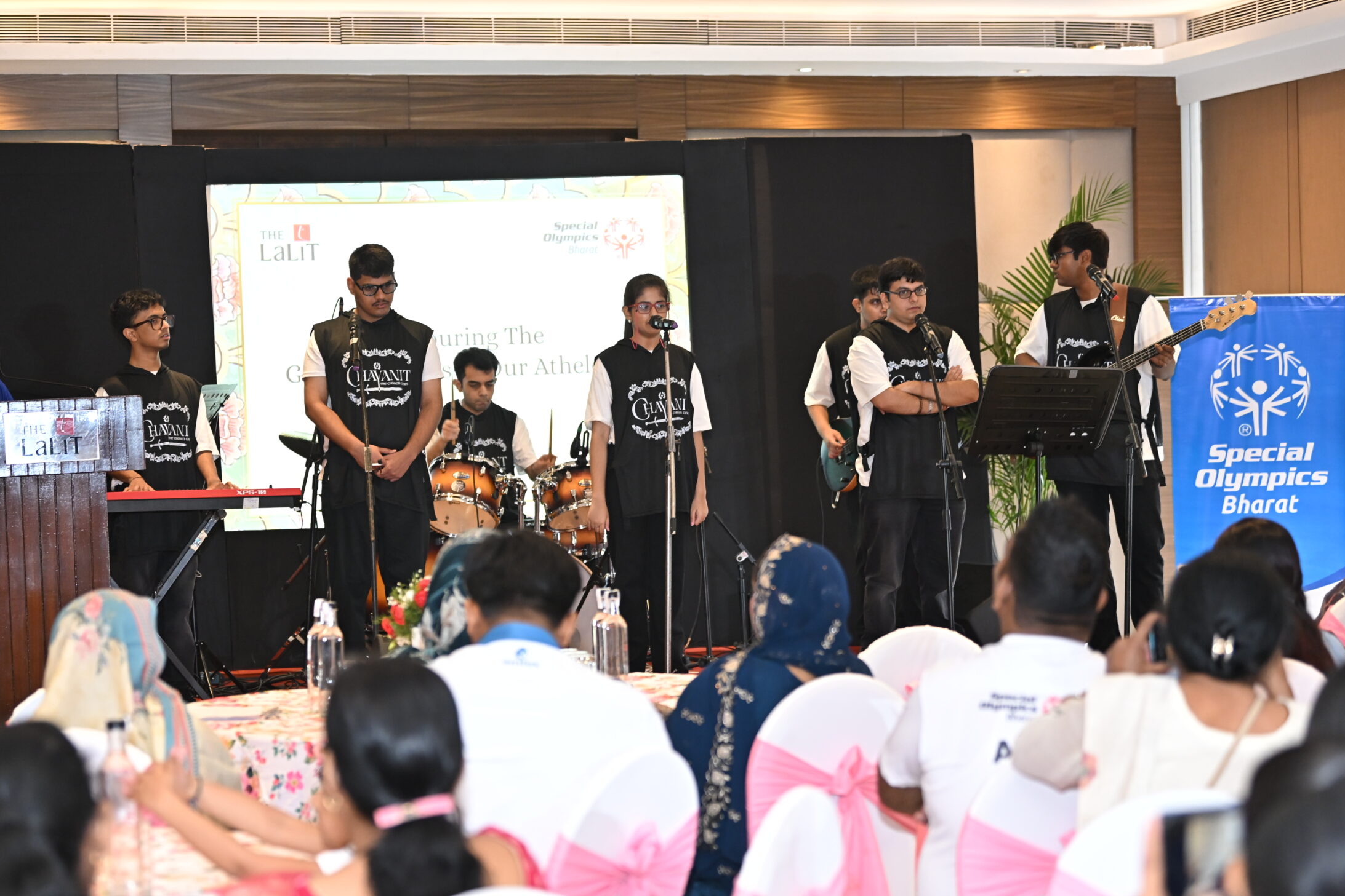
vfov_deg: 16.7
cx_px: 620
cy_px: 471
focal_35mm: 82
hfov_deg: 24.8
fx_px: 3064
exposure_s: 1/100
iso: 2000
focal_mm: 70
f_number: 2.8
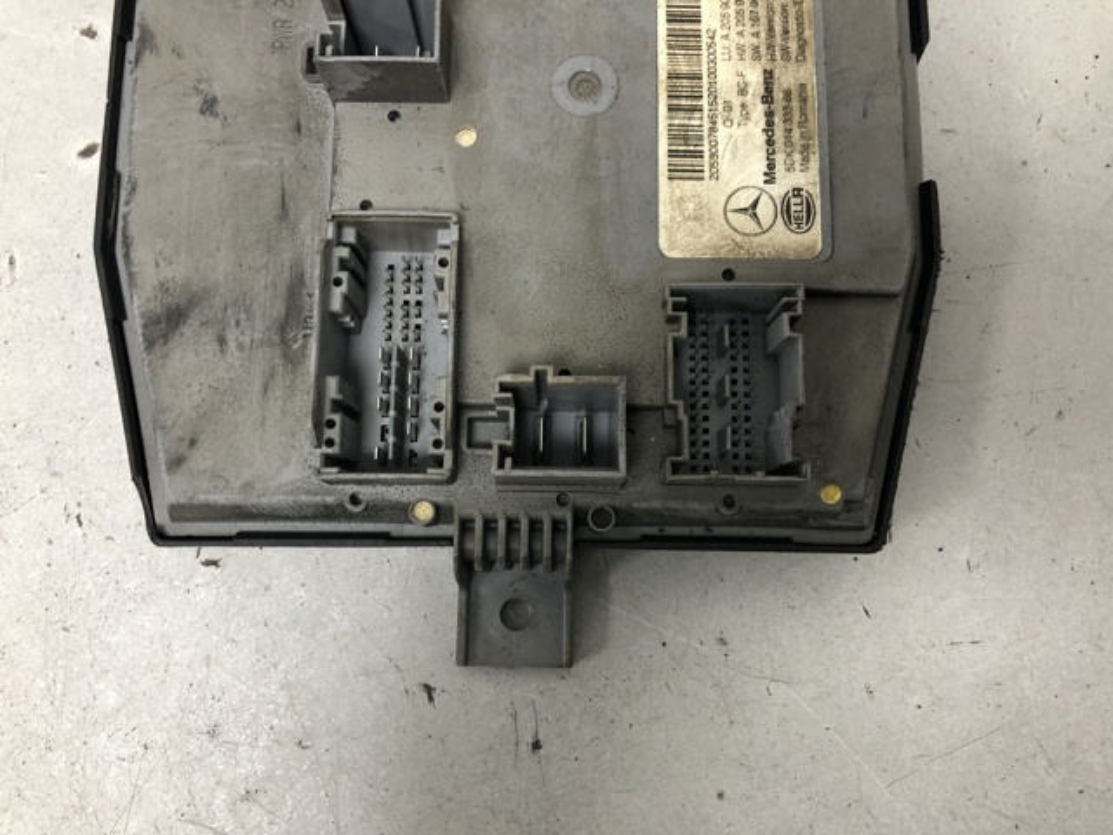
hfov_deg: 63.4
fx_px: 900
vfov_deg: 49.7
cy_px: 418
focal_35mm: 28
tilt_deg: -80.8
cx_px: 556
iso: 50
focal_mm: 4
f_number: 1.8
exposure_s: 1/17
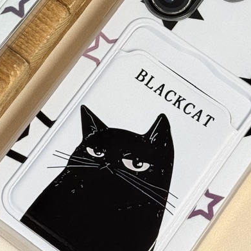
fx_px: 1140
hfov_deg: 12.5
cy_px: 31
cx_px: 83
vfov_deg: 12.5
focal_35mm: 139
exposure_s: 1/1795
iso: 80
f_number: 1.78
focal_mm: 6.76
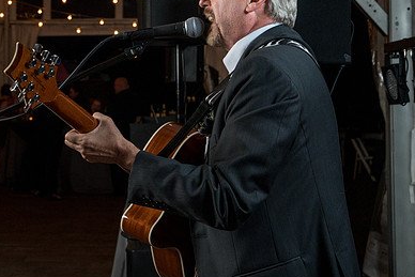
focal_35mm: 60
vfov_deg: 22.4
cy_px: 70
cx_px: 149
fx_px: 692
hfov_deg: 33.2
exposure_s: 1/200
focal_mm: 35
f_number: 5
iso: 2000
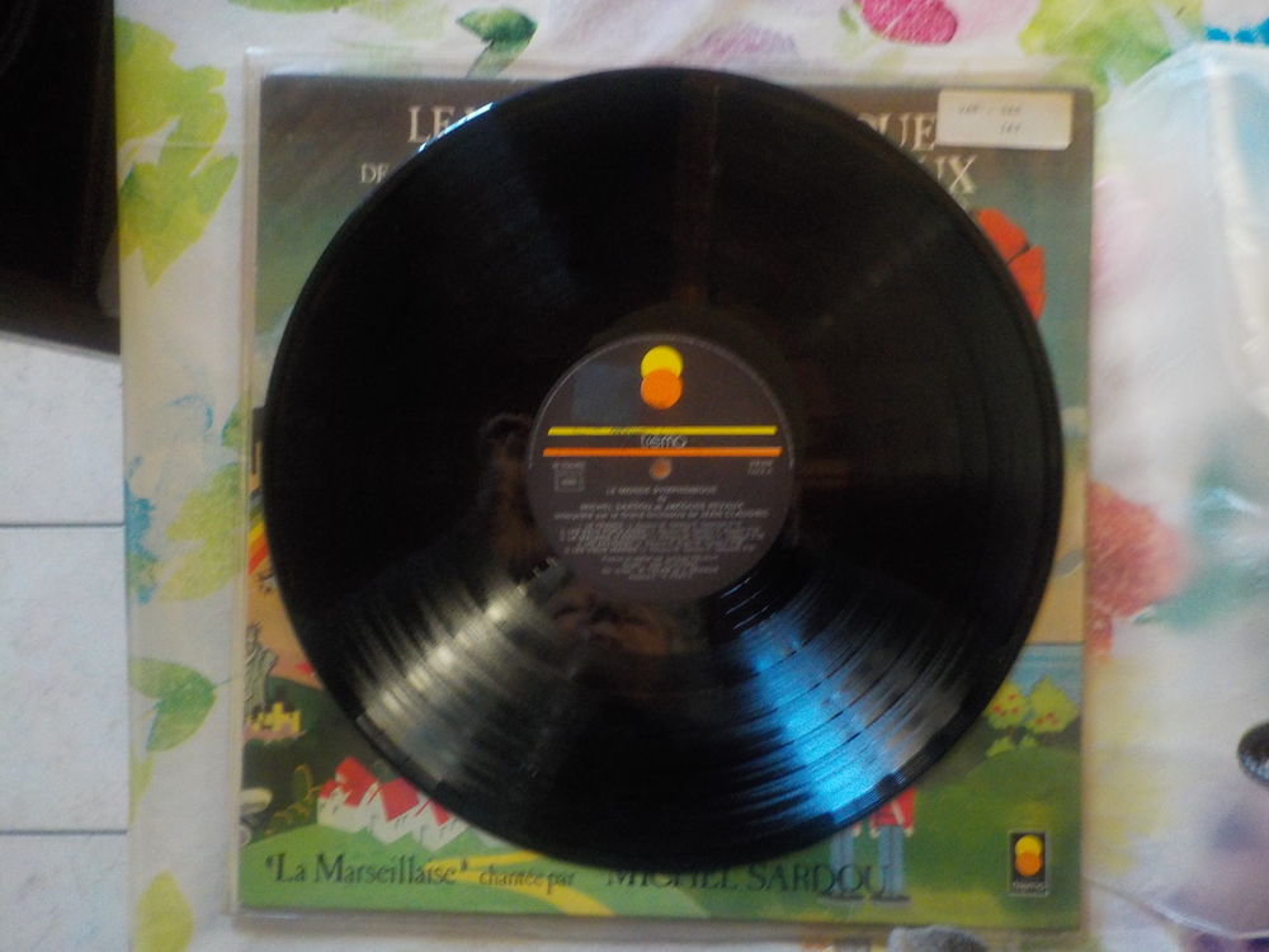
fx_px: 1100
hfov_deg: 60.0
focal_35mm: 30
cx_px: 634
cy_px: 476
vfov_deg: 46.8
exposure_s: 1/20
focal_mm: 4.1
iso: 400
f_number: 3.3
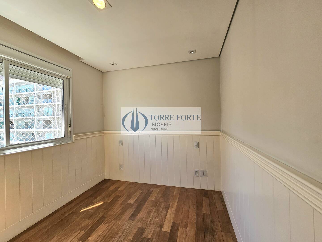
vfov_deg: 89.9
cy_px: 121
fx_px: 121
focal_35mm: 13
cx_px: 161
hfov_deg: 106.2
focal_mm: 2.2
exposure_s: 1/143
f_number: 2.2
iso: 50
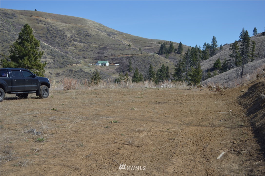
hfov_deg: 37.9
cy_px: 88
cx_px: 132
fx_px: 386
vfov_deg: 25.7
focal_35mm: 52
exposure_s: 1/640
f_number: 5
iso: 100
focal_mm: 35
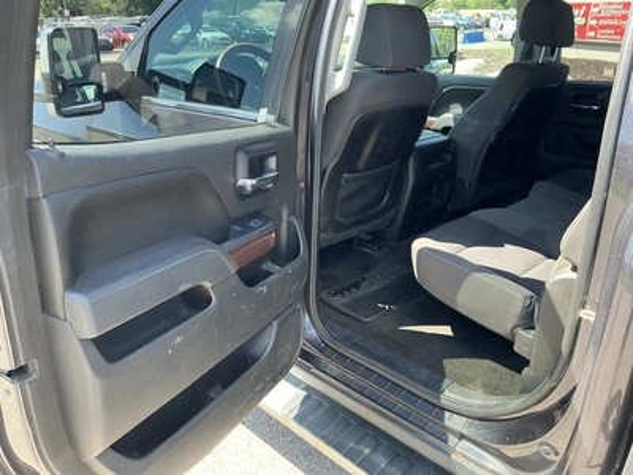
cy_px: 238
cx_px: 316
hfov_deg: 63.4
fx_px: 512
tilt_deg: -24.8
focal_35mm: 28
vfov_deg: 49.7
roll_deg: -0.4
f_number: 1.8
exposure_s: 1/122
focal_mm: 3
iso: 32
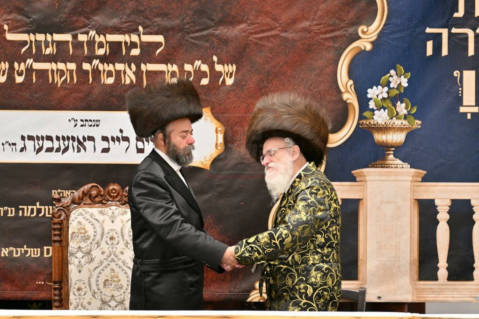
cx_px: 240
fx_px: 3990
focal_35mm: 300
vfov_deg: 4.6
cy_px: 160
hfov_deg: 6.9
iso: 320
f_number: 2.8
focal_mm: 200
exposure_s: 1/320
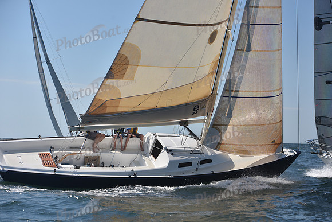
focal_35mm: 70
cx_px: 166
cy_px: 111
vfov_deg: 19.5
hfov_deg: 28.8
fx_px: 646
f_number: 5.6
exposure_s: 1/1000
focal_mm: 70
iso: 250
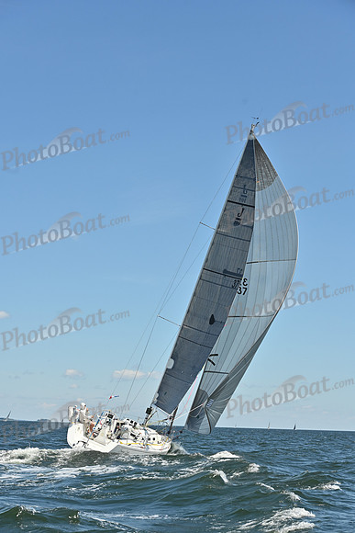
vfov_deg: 28.8
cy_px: 266
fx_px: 1035
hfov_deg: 19.5
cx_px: 178
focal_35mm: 70
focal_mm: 70
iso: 250
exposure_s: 1/1250
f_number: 8
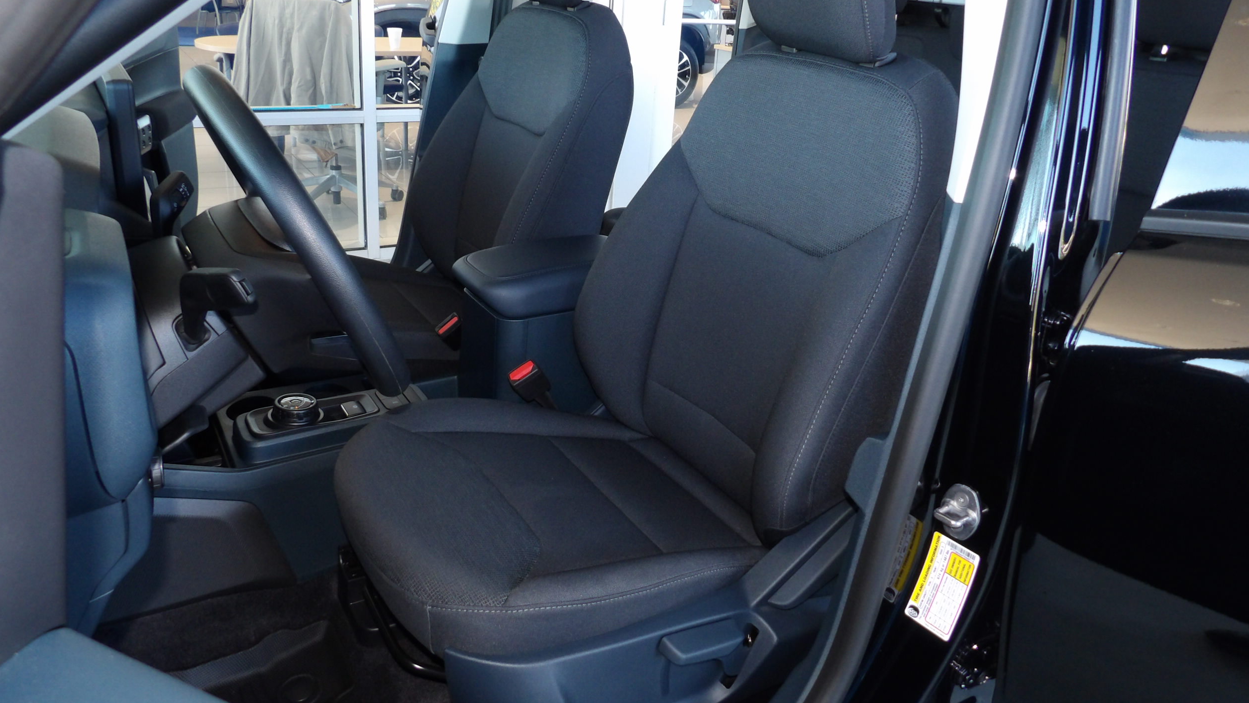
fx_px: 894
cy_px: 323
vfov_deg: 42.9
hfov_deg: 69.9
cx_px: 612
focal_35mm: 27
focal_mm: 4.3
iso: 200
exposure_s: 1/32
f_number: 3.2
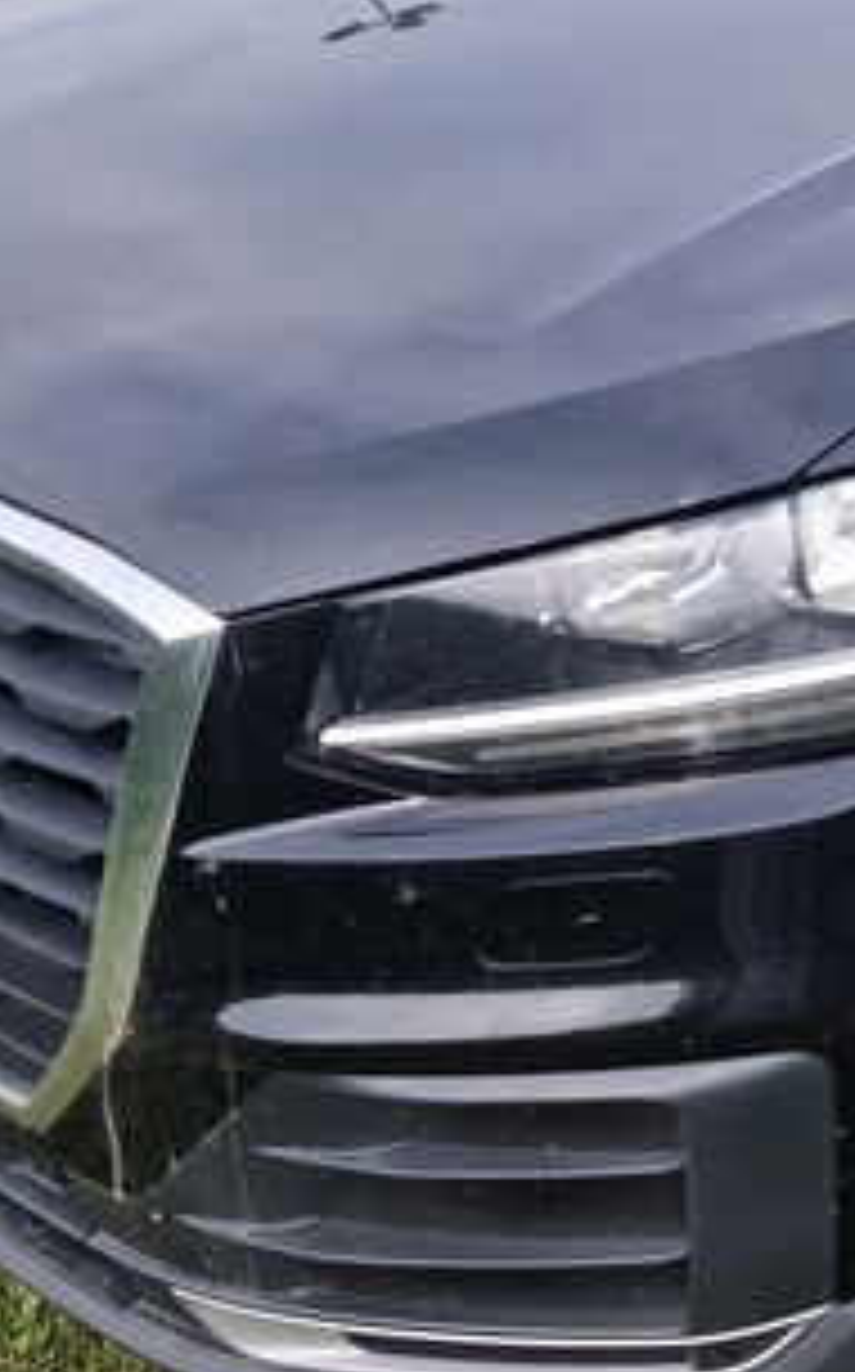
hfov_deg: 18.8
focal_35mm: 64
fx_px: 2392
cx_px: 1112
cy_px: 405
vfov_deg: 31.6
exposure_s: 1/427
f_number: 1.8
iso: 50
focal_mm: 6.4
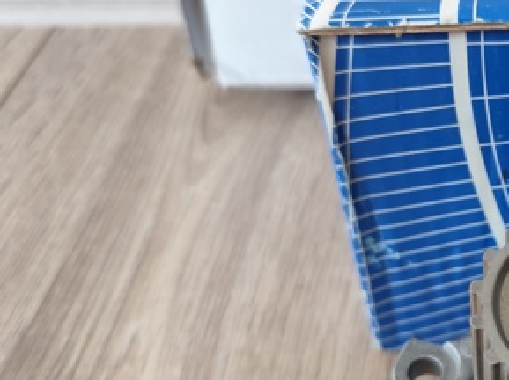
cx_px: 541
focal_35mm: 51
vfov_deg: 28.5
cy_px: 207
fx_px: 749
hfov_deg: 33.4
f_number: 1.65
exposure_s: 1/100
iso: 640
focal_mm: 6.19
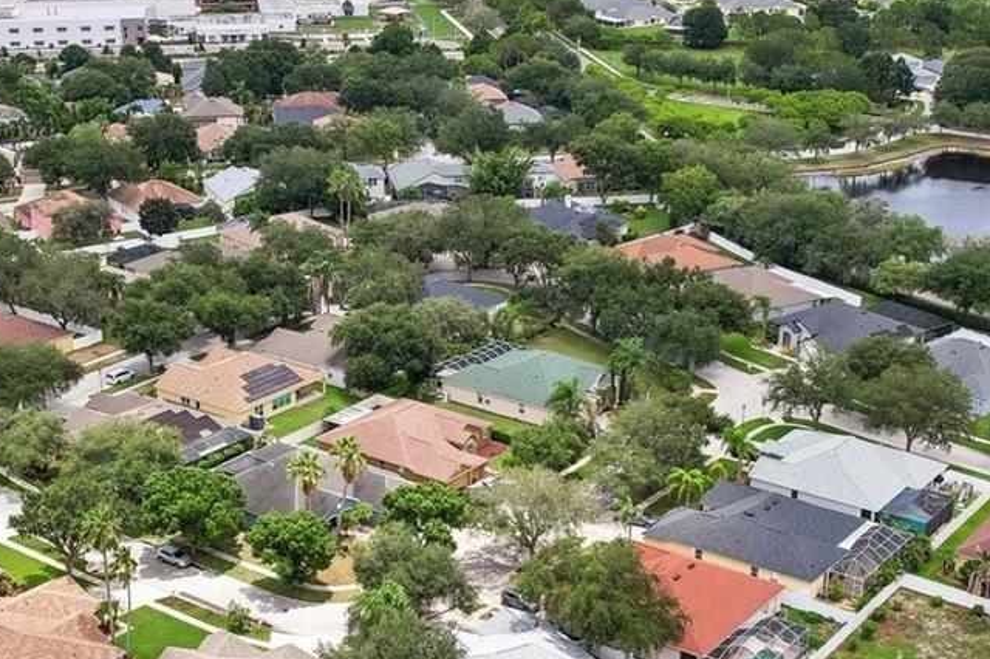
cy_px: 469
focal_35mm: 55
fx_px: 1512
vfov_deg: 24.4
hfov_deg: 36.1
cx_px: 398
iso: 100
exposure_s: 1/1500
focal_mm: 8.4
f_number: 2.8
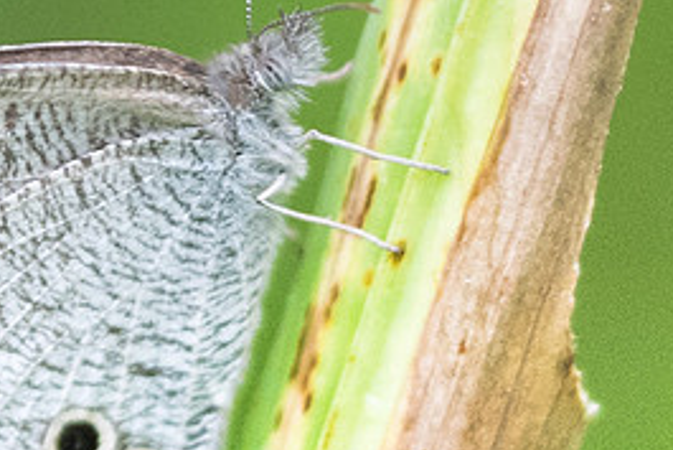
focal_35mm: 1576
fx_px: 29477
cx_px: 220
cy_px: 290
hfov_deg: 1.3
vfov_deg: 0.9
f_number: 3.5
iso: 800
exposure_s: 1/250
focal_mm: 150
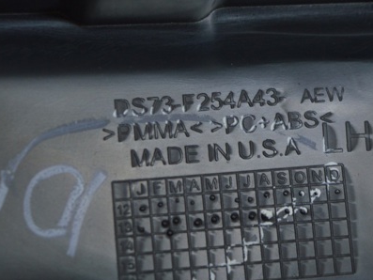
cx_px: 216
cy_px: 124
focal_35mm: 128
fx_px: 1377
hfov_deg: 15.4
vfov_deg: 11.6
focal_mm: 55
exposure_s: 1/60
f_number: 5.6
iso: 400
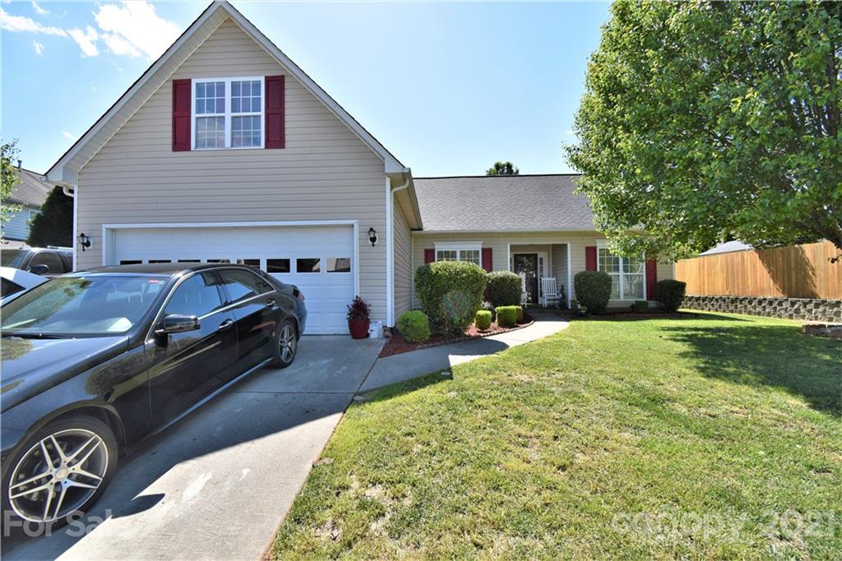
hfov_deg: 100.4
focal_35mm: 15
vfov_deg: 77.3
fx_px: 351
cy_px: 280
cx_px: 421
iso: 200
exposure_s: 1/320
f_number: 7.1
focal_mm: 10
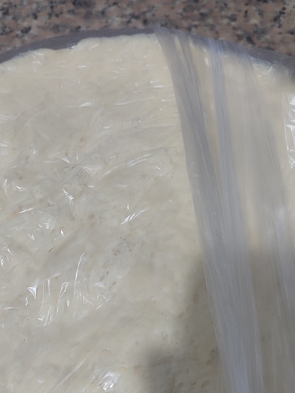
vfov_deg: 42.5
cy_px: 256
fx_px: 500
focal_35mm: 44
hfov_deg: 32.8
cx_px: 130
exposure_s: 1/20
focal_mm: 5.95
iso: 1275
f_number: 1.89
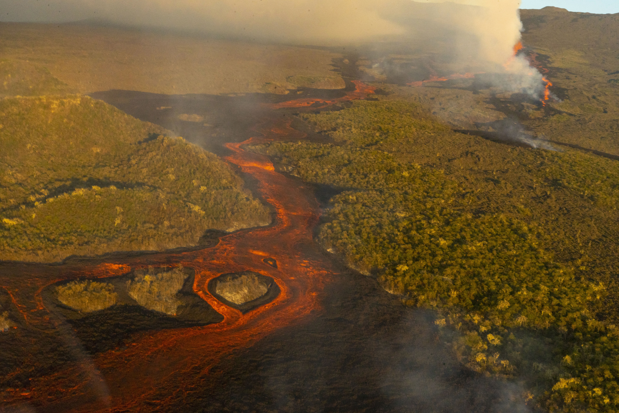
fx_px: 946
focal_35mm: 55
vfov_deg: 24.6
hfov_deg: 36.2
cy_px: 206
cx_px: 310
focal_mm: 55
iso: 800
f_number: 32
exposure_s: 1/125
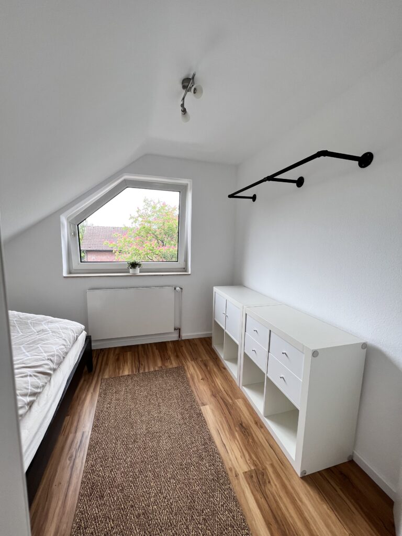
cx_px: 201
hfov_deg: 89.9
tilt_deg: -7.4
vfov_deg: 106.2
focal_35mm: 13
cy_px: 268
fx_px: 201
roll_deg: -1.1
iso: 50
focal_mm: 1.57
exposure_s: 1/99
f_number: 1.8
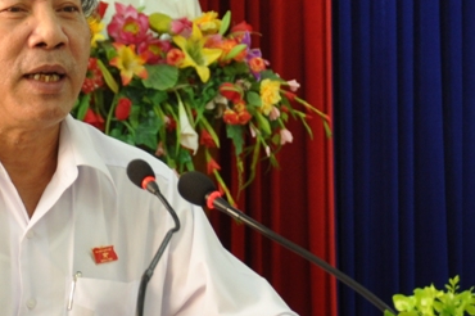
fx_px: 3296
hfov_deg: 8.2
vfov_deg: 5.5
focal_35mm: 250
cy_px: 67
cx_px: 322
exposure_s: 1/13
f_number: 4.8
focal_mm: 48
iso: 400
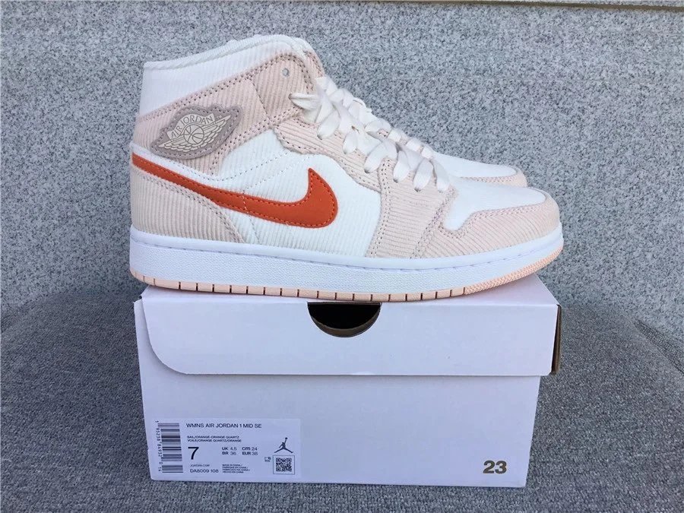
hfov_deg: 58.4
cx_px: 342
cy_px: 256
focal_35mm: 31
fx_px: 613
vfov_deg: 45.4
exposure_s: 1/550
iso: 25
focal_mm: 3.3
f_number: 2.4
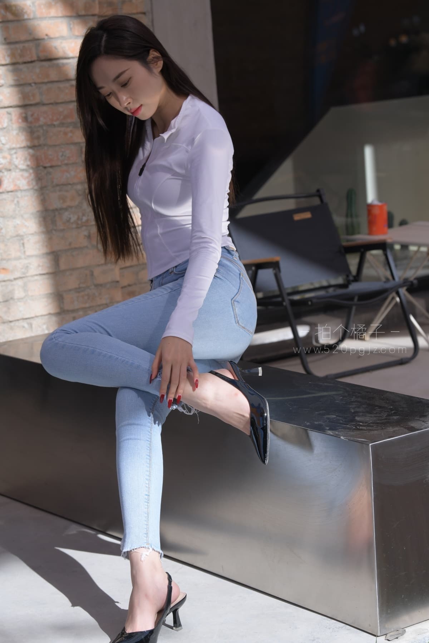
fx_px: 1698
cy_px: 322
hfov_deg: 14.4
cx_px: 214
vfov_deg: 21.5
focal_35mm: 95
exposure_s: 1/1000
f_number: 6.3
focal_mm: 95
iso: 320
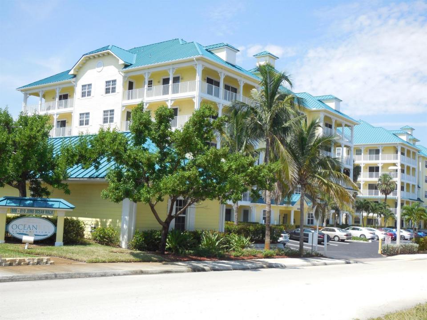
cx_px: 214
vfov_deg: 31.5
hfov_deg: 41.2
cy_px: 160
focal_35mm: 46
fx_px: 567
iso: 125
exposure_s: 1/800
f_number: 3.8
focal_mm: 8.2
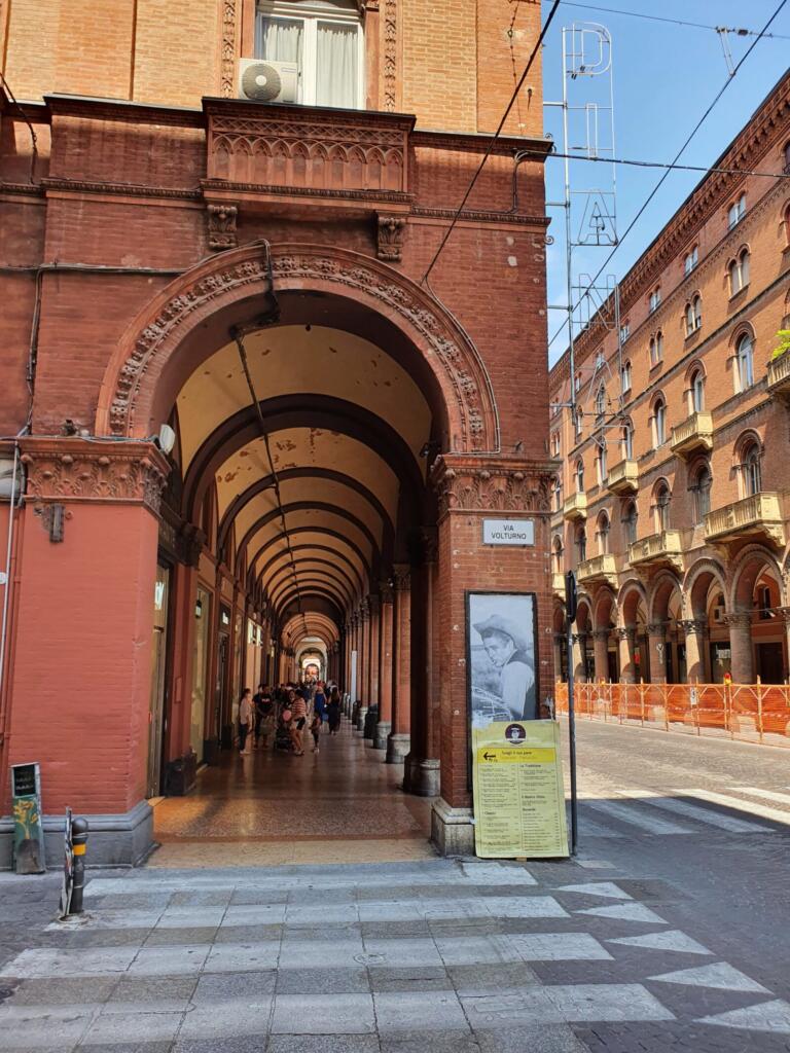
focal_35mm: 26
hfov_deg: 53.1
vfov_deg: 67.3
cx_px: 395
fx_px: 791
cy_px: 526
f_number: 2.4
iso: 50
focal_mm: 4.32
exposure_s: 1/357
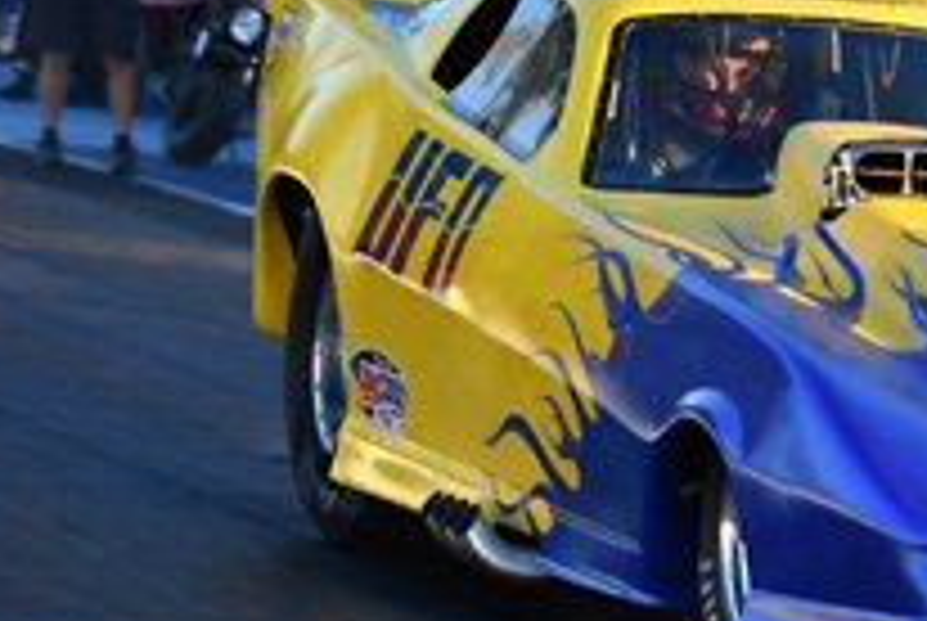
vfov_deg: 5.4
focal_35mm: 255
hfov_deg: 8.0
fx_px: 6576
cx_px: 796
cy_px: 284
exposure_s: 1/1250
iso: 400
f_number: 5.6
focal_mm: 70
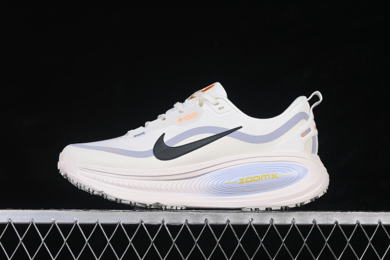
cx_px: 195
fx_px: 812
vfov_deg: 18.2
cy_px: 130
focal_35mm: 75
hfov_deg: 27.0
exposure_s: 1/80
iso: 160
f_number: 8
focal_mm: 50
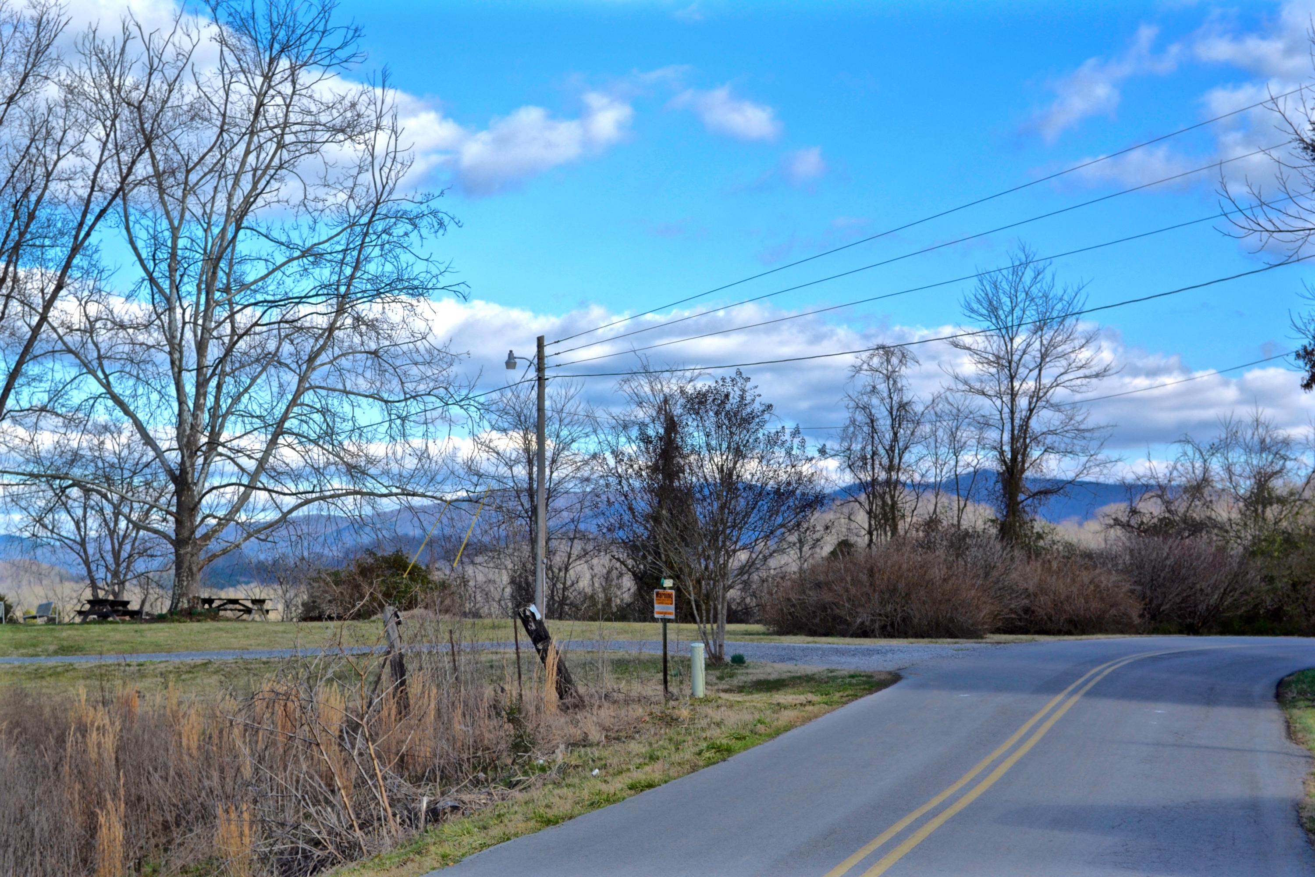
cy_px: 438
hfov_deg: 29.2
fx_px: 2520
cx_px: 658
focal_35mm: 69
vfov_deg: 19.7
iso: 100
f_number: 7.1
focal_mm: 46
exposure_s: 1/200
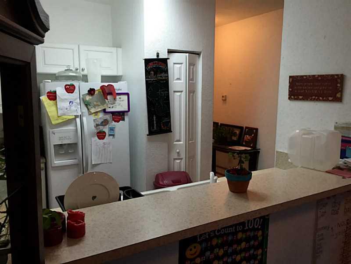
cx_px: 176
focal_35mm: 29
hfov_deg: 61.7
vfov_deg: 48.2
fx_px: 294
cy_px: 132
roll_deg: -0.5
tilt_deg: -7.5
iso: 40
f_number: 2.2
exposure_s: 1/30
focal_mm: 4.15
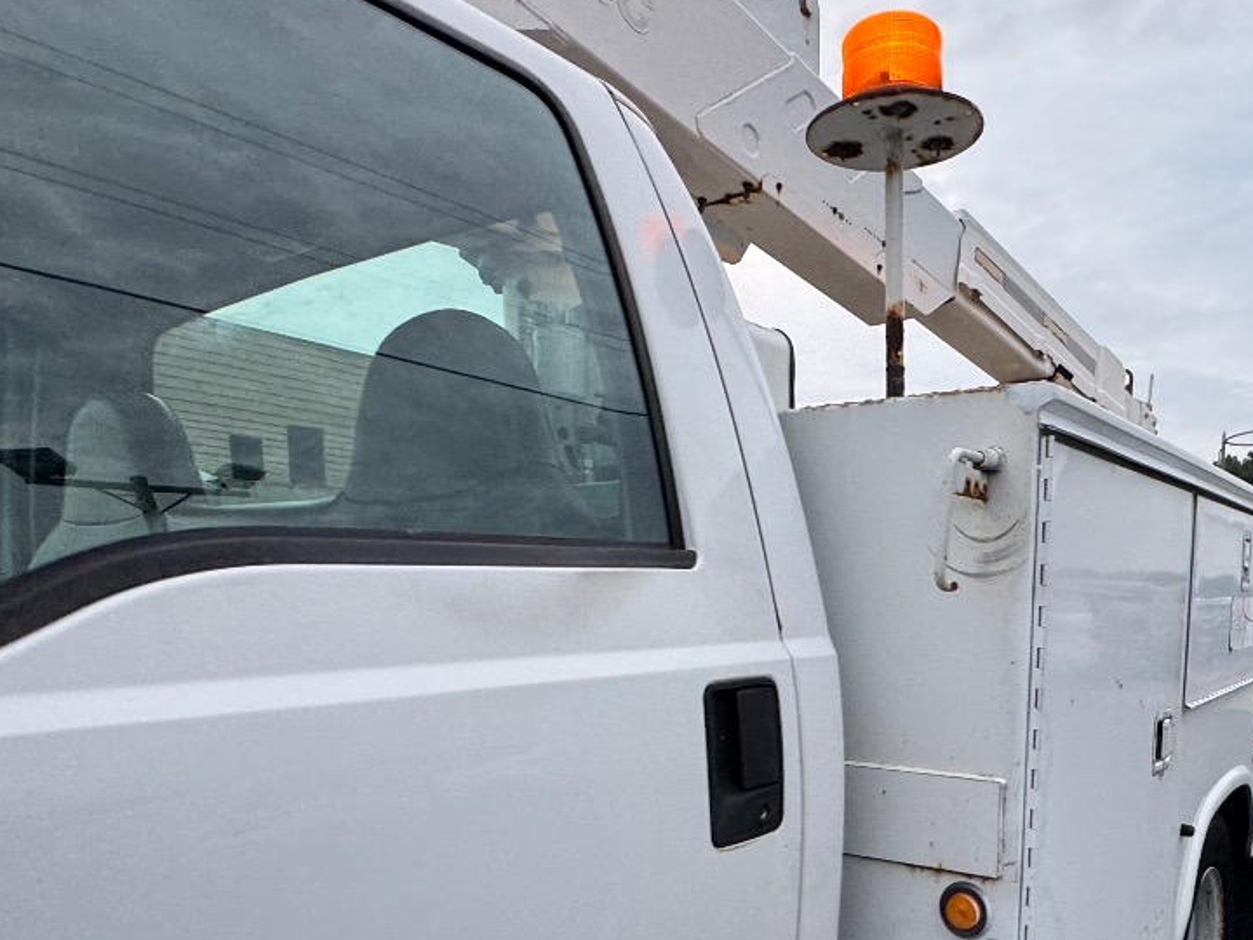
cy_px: 735
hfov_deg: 62.7
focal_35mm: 28
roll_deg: +1.2
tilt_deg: -2.8
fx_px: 1014
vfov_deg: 47.4
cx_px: 774
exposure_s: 1/99
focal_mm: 2.22
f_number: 2.2
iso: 80
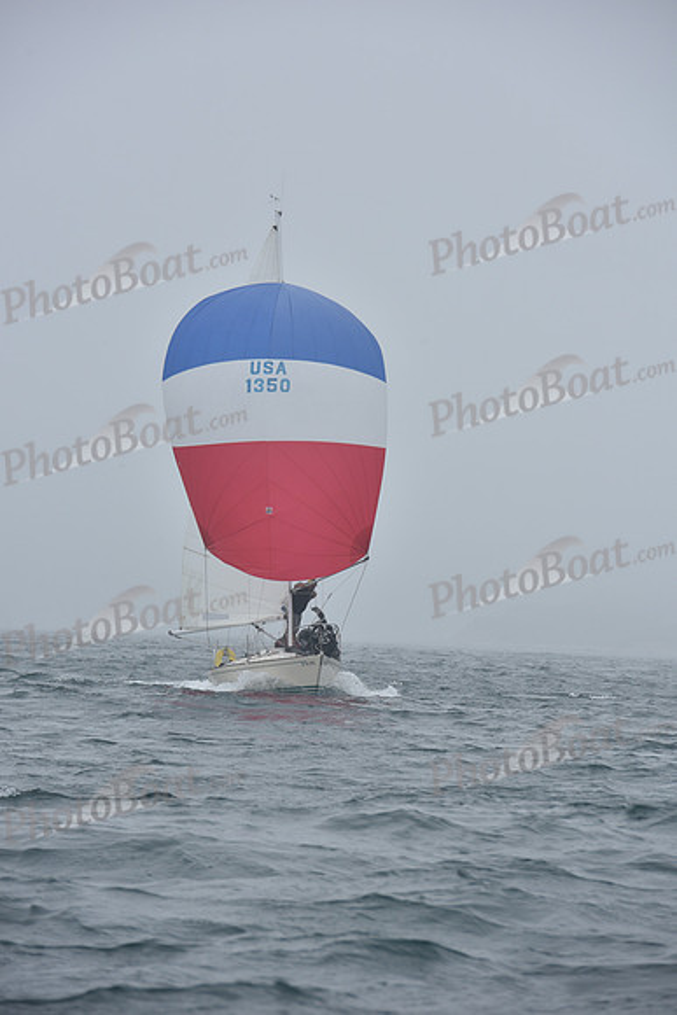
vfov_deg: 10.3
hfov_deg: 6.9
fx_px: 5638
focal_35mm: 200
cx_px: 338
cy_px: 508
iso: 250
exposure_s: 1/800
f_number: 9
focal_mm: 200
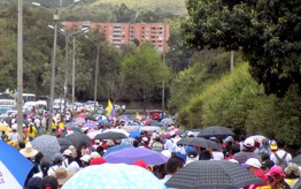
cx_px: 59
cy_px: 155
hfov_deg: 12.0
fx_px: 1428
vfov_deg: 7.5
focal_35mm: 174
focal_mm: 15.3
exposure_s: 1/320
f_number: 4.4
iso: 80
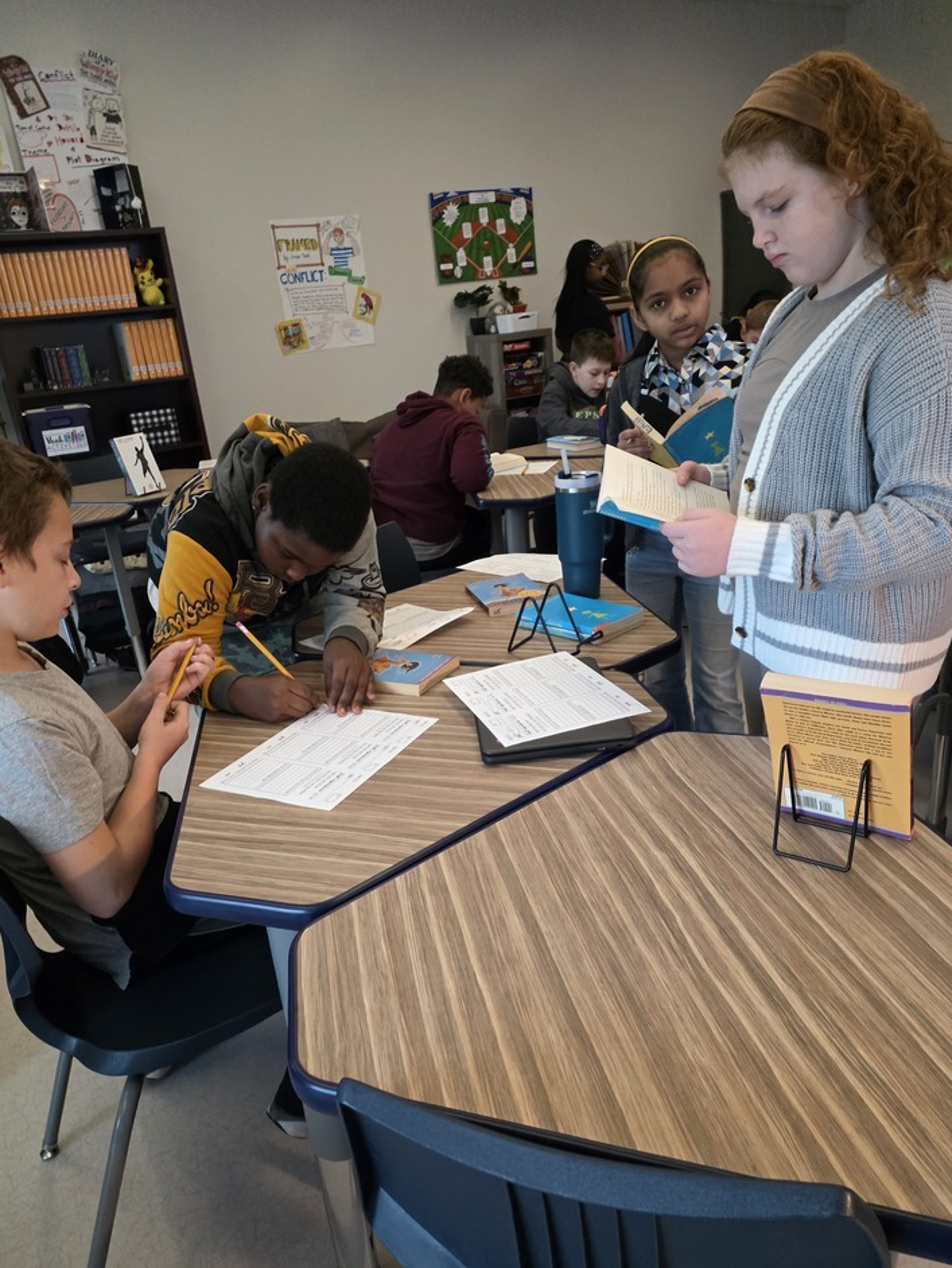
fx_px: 916
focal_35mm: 25
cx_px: 463
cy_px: 686
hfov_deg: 54.9
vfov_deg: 69.3
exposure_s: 1/120
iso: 1600
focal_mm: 6.25
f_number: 1.7
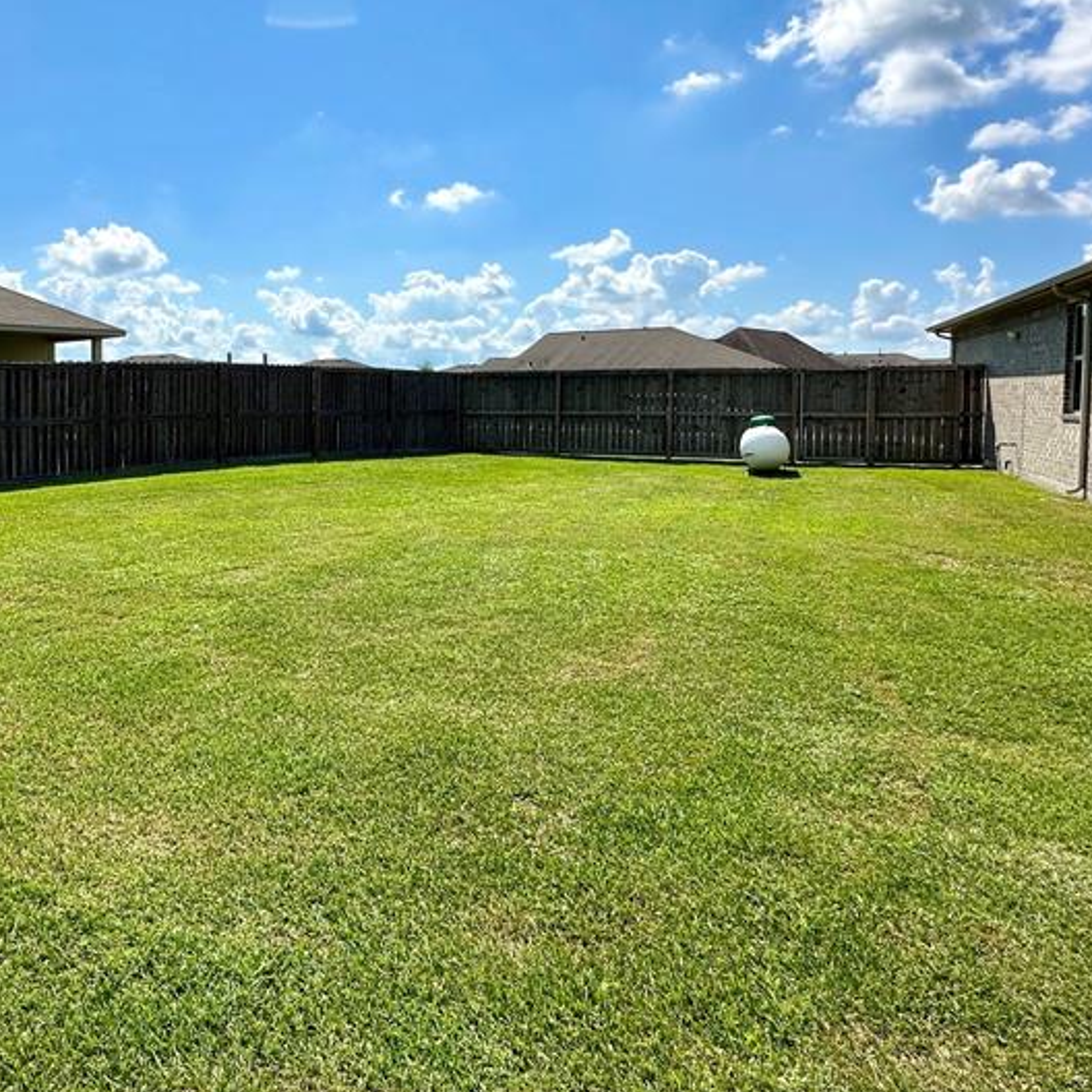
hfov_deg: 62.3
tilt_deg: -2.5
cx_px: 312
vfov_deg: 64.3
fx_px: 857
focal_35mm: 24
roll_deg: -0.1
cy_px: 426
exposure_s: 1/3861
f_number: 2.2
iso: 50
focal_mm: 2.22
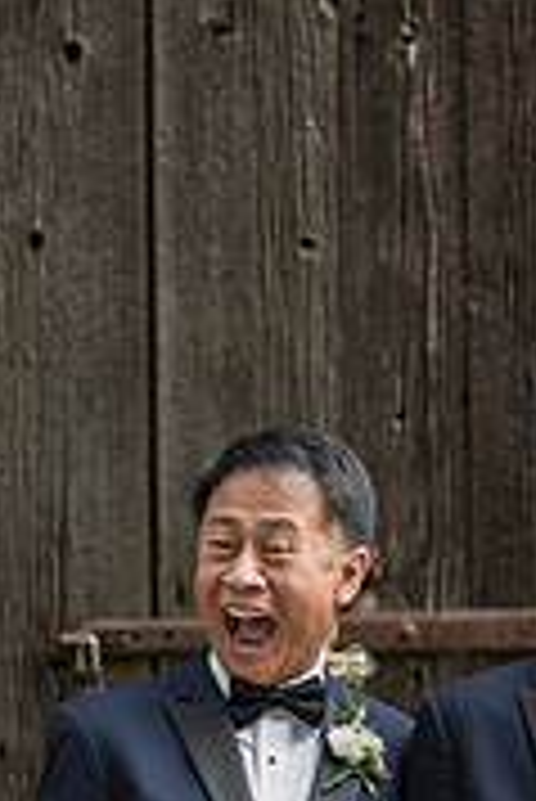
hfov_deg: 4.2
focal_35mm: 328
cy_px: 670
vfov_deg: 6.3
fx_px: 7311
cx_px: 284
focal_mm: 130
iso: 800
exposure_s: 1/250
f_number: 3.2
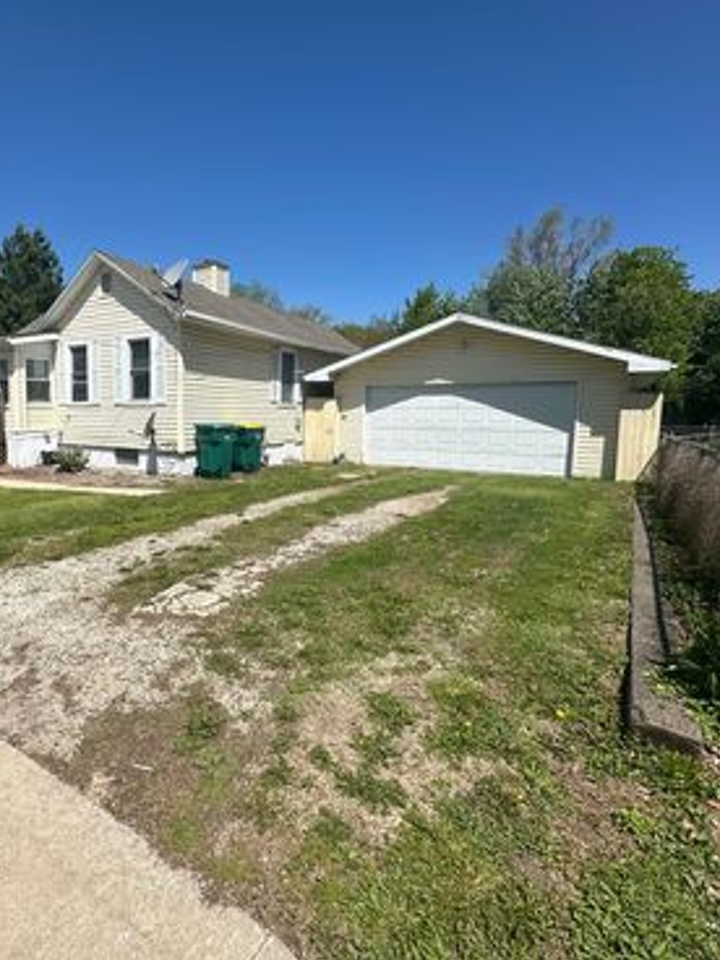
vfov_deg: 84.7
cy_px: 473
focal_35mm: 19
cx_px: 245
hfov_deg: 67.0
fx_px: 527
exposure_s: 1/3509
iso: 50
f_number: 2.2
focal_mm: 2.22
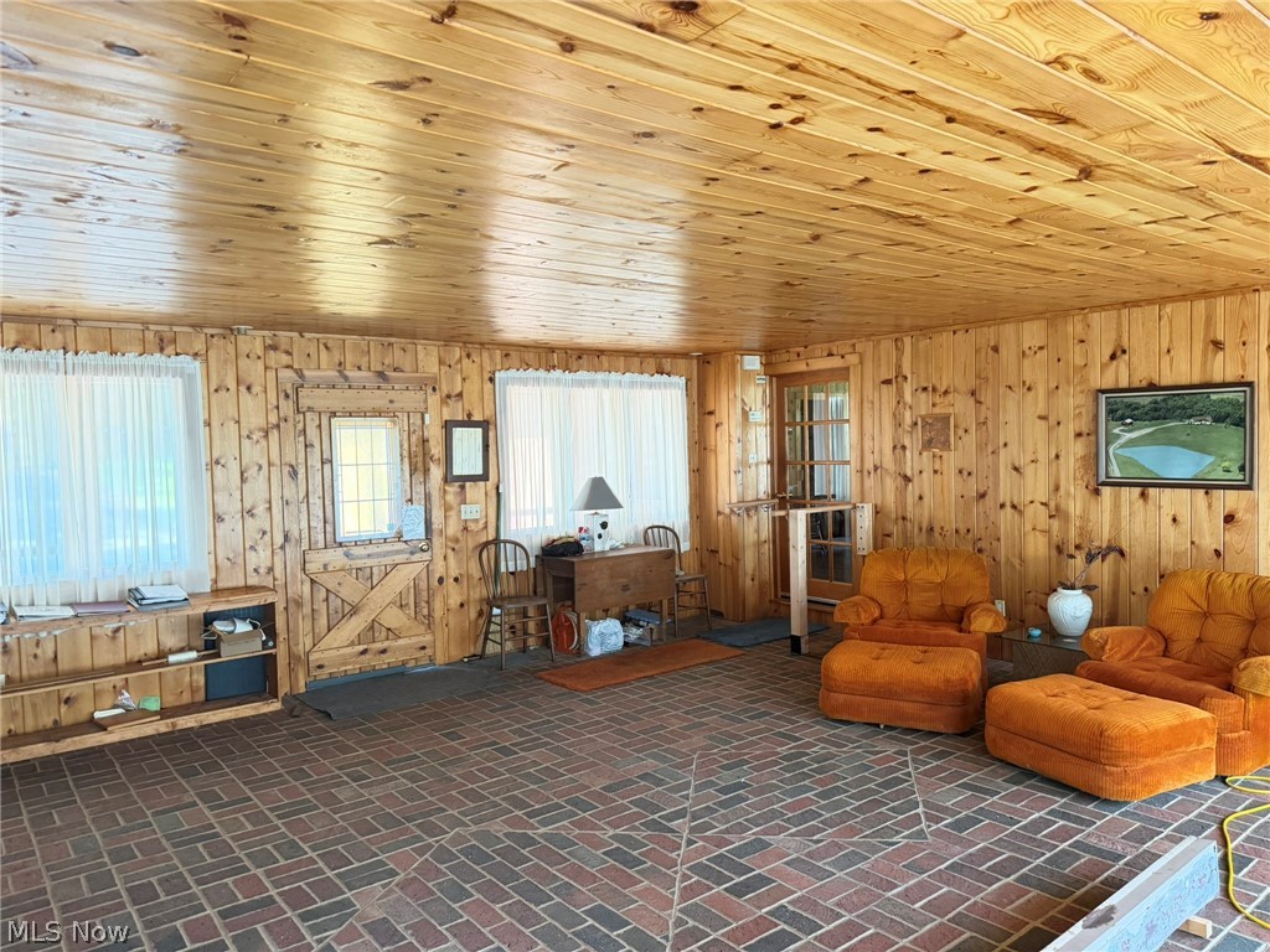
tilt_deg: -3.4
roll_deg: +2.0
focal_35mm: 24
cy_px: 476
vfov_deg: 56.8
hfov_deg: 71.6
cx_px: 635
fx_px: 881
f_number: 1.78
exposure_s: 1/60
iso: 640
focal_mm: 6.76
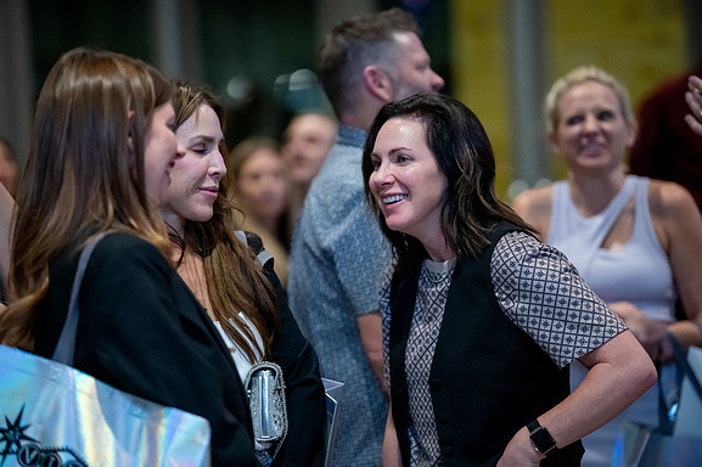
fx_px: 3235
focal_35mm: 166
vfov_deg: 8.3
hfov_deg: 12.4
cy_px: 234
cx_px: 350
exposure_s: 1/200
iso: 6400
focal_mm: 165
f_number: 2.8
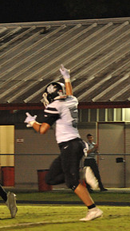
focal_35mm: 356
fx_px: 2183
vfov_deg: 6.1
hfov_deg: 3.4
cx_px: -94
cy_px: 149
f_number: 5.6
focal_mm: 170
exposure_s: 1/200
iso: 6400
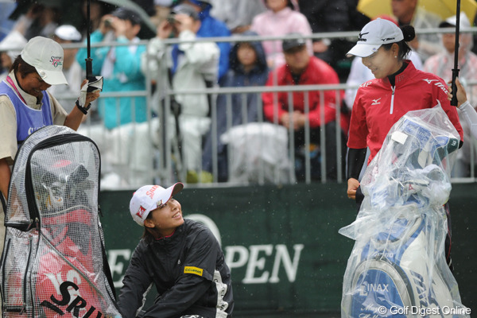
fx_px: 3975
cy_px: 159
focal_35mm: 300
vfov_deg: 4.6
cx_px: 238
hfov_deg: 6.9
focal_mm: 300
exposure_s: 1/1600
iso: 1600
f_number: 4
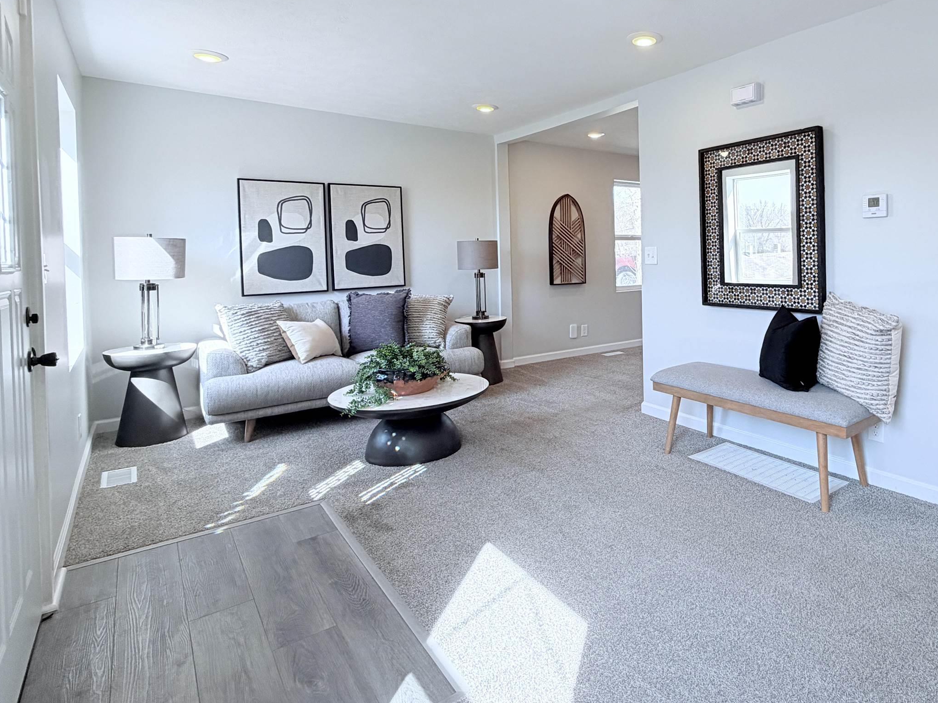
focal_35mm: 21
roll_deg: +0.7
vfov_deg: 62.6
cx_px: 642
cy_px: 265
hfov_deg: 75.9
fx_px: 569
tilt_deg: -2.4
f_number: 2.2
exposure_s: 1/121
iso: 50
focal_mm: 2.22
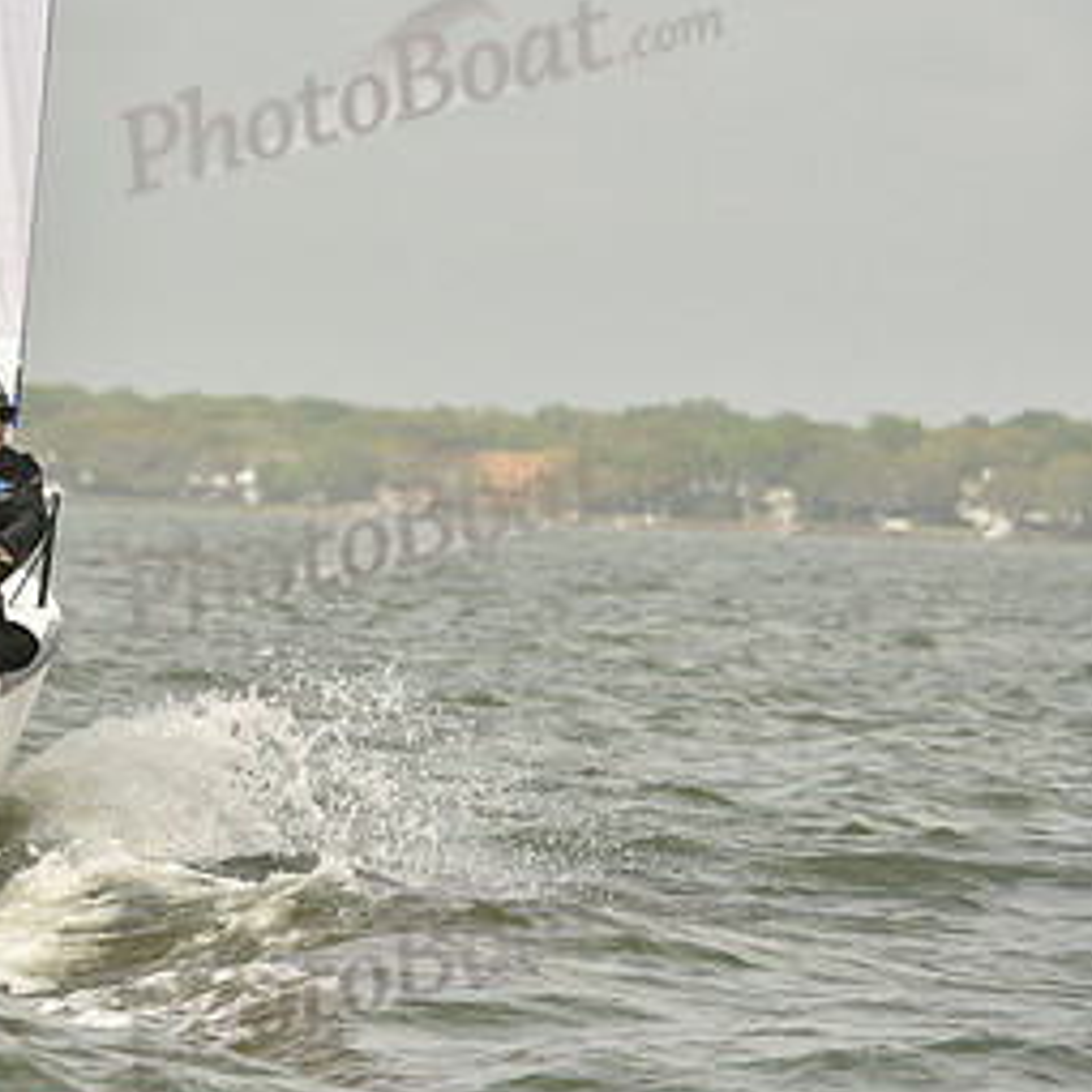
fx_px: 13776
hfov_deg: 4.5
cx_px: -98
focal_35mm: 386
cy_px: 366
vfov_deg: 4.5
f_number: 7.1
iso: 320
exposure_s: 1/1250
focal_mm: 200
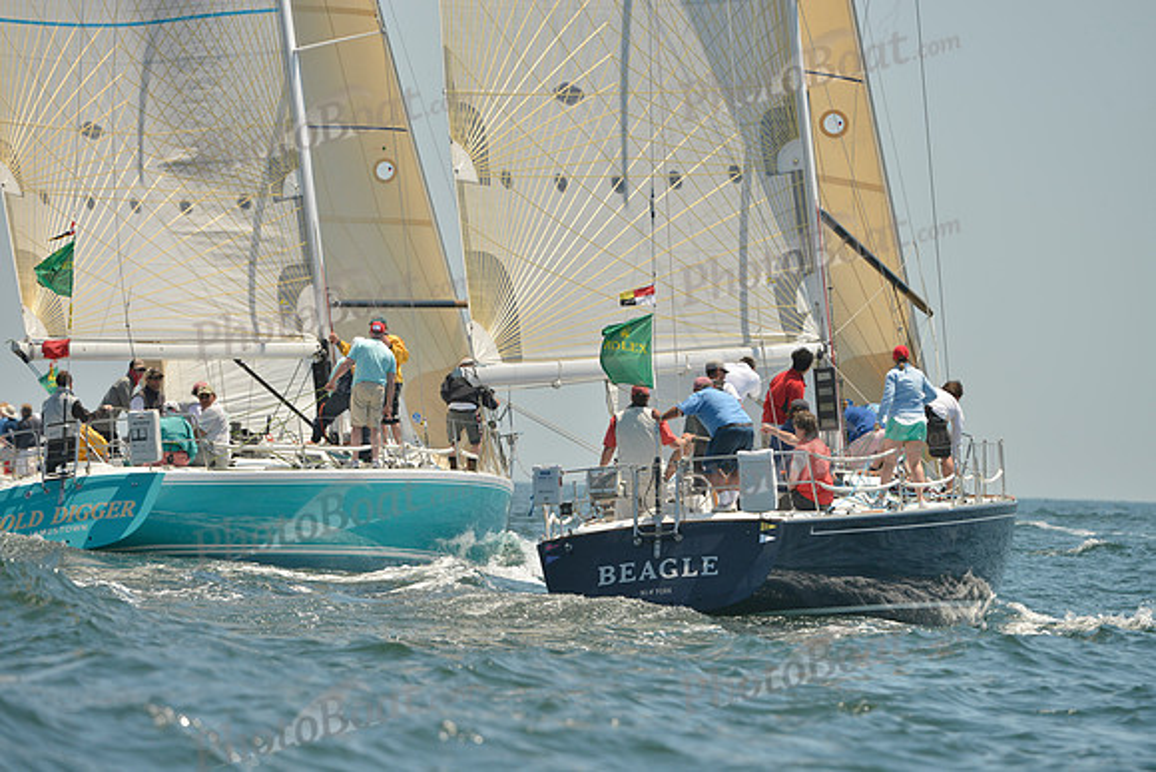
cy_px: 386
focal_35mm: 340
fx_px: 10920
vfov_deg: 4.0
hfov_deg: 6.1
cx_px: 578
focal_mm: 340
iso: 280
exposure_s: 1/1250
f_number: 7.1
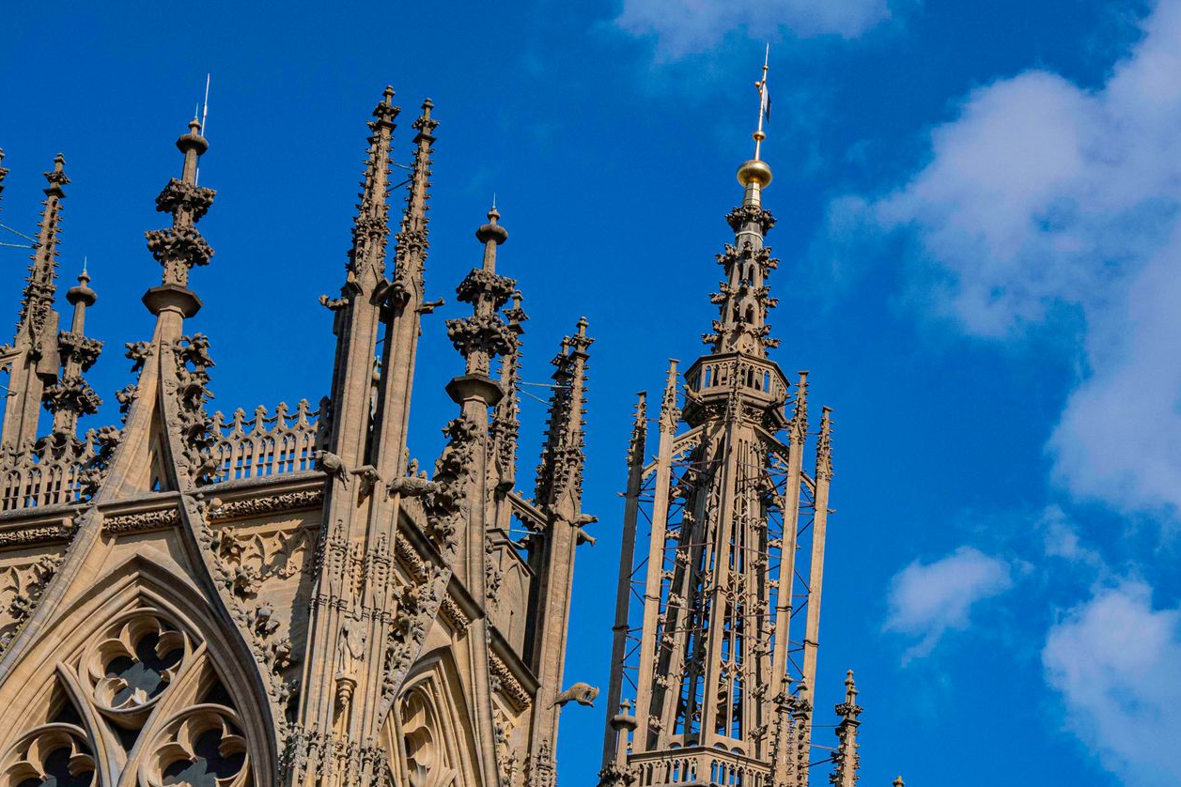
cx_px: 734
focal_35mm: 206
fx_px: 6757
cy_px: 546
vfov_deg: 6.7
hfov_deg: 10.0
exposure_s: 1/5000
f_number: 7.1
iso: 1000
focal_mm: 130
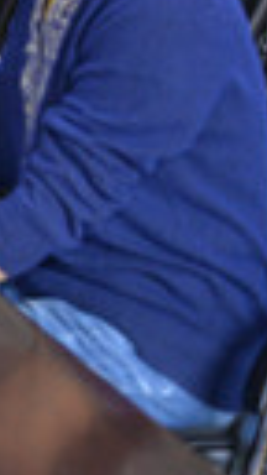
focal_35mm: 166
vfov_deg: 12.6
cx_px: -968
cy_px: -113
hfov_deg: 5.7
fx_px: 2089
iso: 800
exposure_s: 1/40
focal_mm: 29
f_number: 3.8
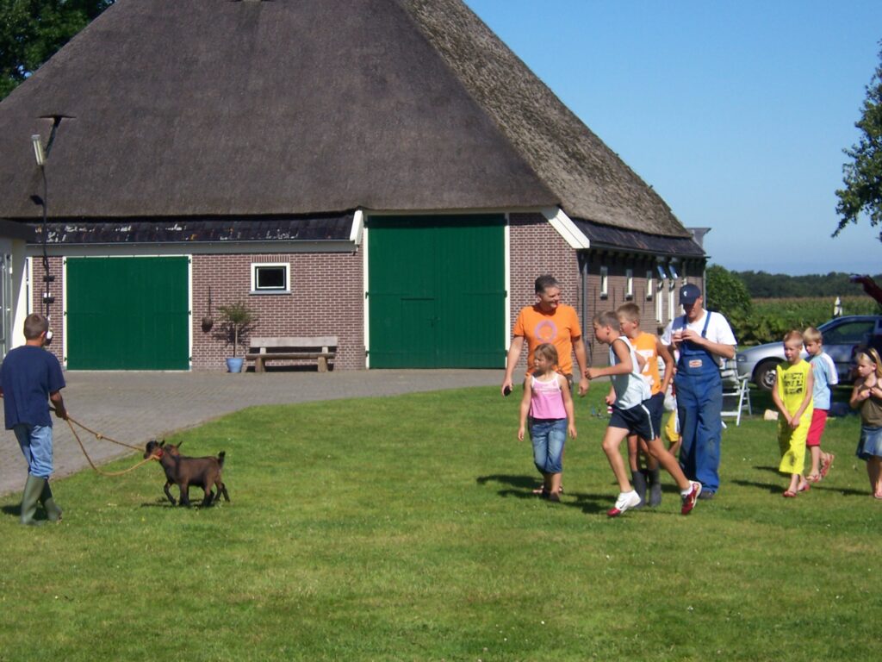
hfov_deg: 19.6
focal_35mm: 100
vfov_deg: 14.8
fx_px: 2548
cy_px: 331
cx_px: 441
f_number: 4.9
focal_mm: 16.6
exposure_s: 1/750
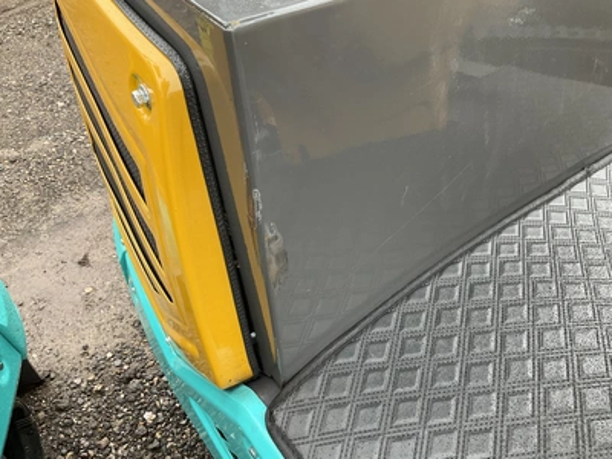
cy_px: 230
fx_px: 513
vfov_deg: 48.2
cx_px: 306
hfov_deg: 61.7
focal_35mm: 29
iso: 32
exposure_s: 1/122
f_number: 1.8
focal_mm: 3
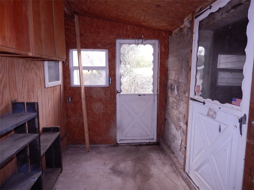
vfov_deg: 58.9
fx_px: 169
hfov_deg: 73.9
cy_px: 95
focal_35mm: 23
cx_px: 127
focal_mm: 4
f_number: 3
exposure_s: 1/50
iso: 125
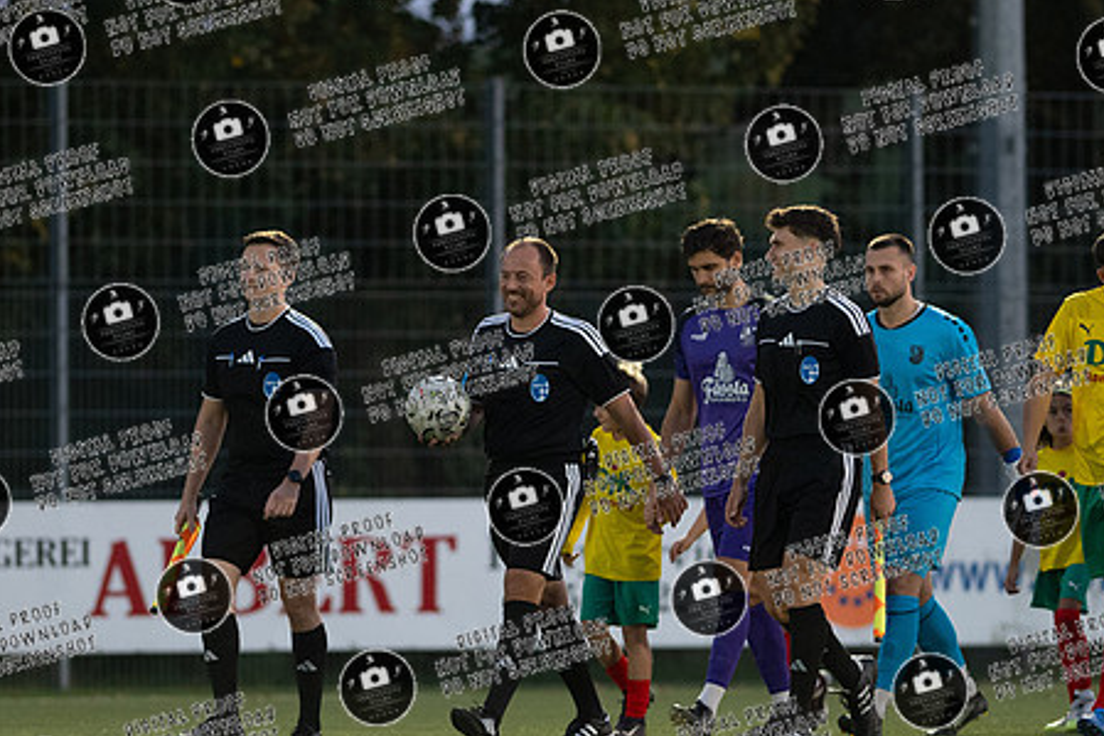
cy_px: 386
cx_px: 595
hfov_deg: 3.8
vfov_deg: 2.5
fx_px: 16676
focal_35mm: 544
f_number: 3.5
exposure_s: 1/640
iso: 3200
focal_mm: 300
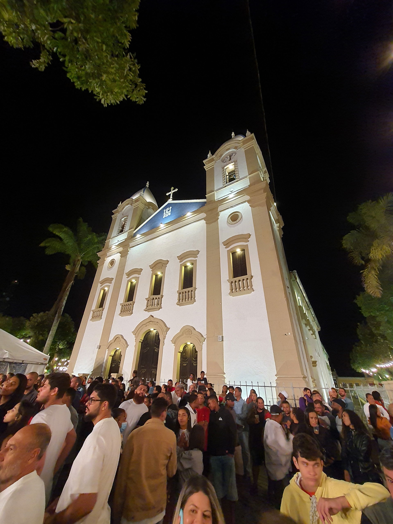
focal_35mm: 13
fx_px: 197
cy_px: 262
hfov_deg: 89.9
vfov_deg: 106.2
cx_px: 196
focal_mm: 1.74
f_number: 2.2
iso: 320
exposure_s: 1/30
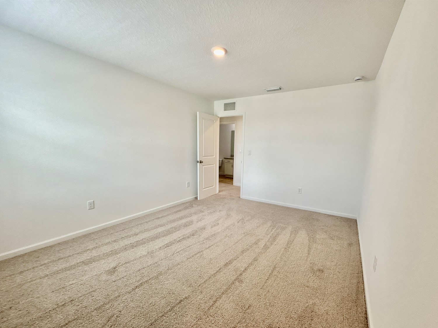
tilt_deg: -9.3
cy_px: 175
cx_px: 234
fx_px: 190
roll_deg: -2.1
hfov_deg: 98.0
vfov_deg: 81.6
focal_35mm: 15
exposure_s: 1/120
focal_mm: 2.22
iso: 125
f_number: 2.2
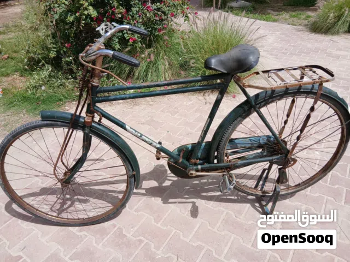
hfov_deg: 67.3
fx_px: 263
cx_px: 175
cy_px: 131
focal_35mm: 26
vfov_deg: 53.1
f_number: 1.8
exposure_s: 1/407
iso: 20
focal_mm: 3.98
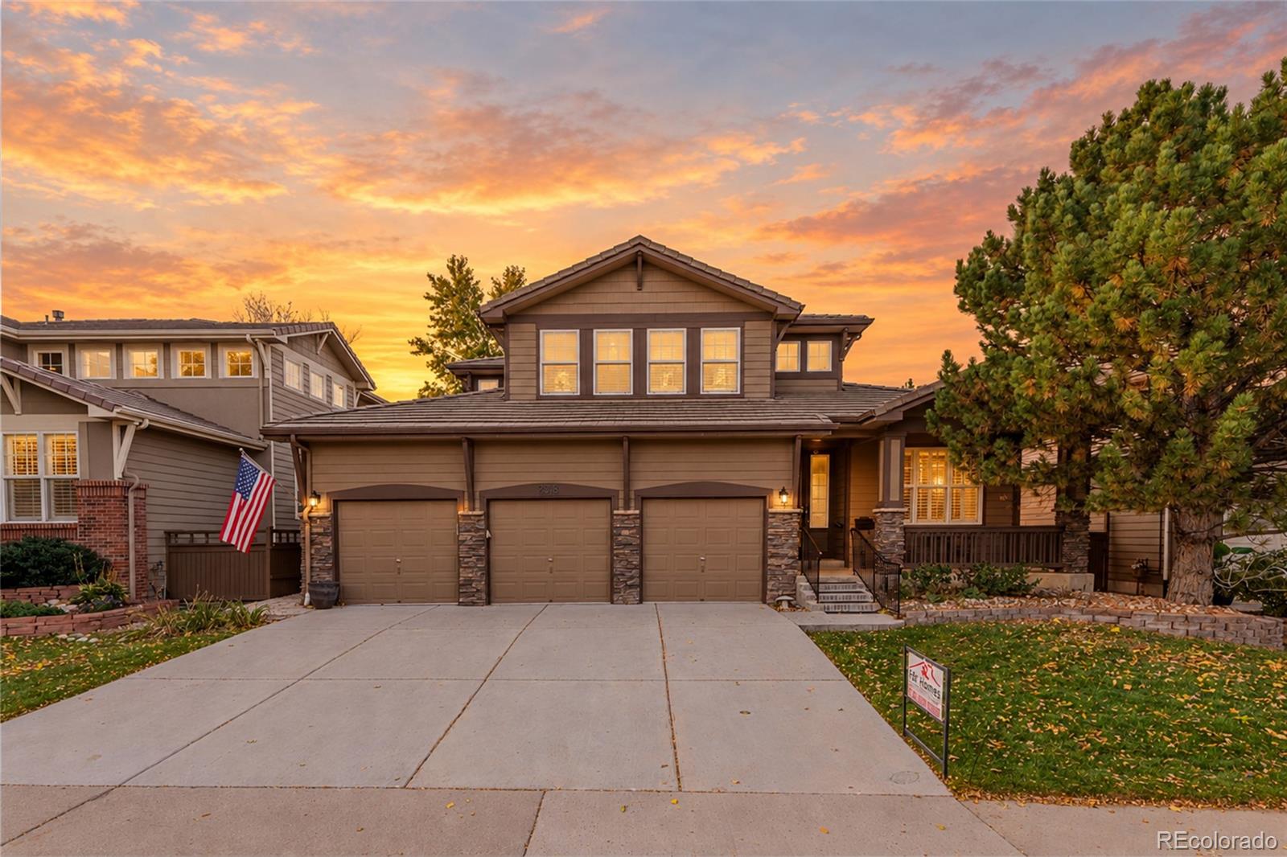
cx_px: 644
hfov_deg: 100.4
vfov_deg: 77.3
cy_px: 428
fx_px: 536
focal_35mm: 15
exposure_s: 1/3200
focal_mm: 10
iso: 250
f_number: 6.3
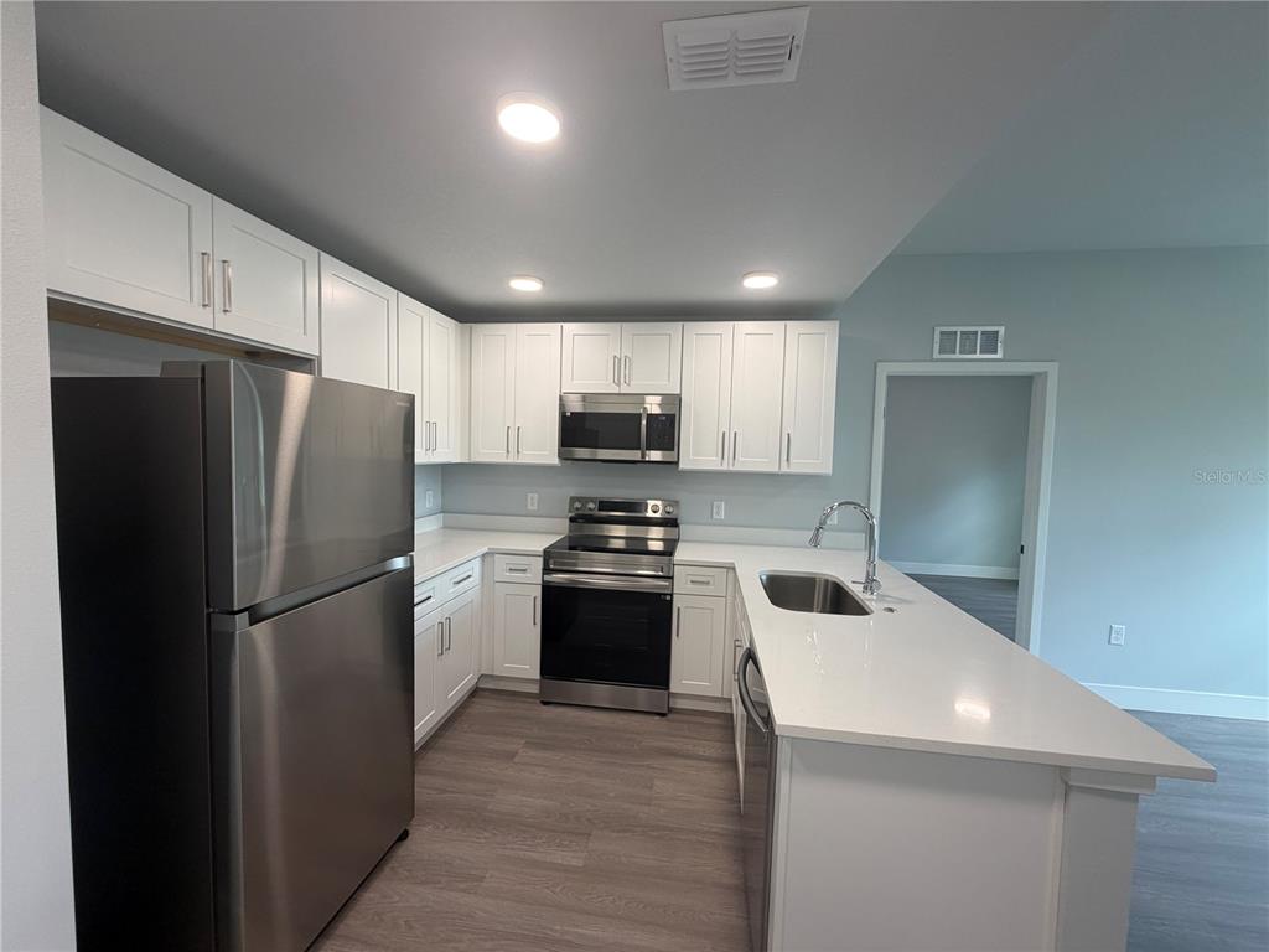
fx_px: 513
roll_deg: -1.8
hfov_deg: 102.1
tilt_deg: -4.5
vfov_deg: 85.7
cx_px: 634
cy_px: 476
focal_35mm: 14
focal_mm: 2.22
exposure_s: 1/120
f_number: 2.2
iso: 160
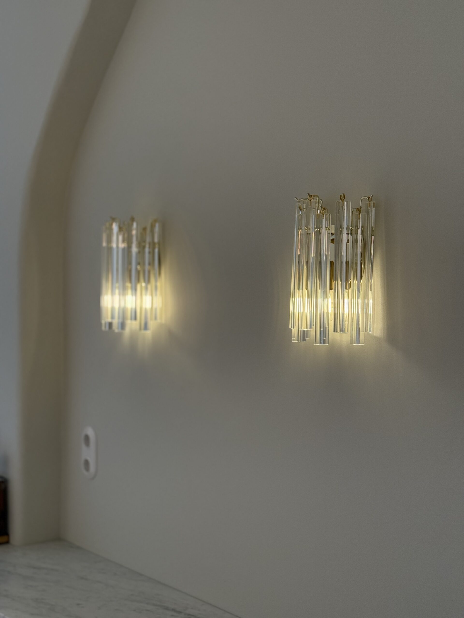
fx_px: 858
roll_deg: -1.6
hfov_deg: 30.3
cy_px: 309
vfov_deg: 39.7
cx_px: 232
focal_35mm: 48
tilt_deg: +0.2
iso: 200
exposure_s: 1/100
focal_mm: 6.76
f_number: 1.78
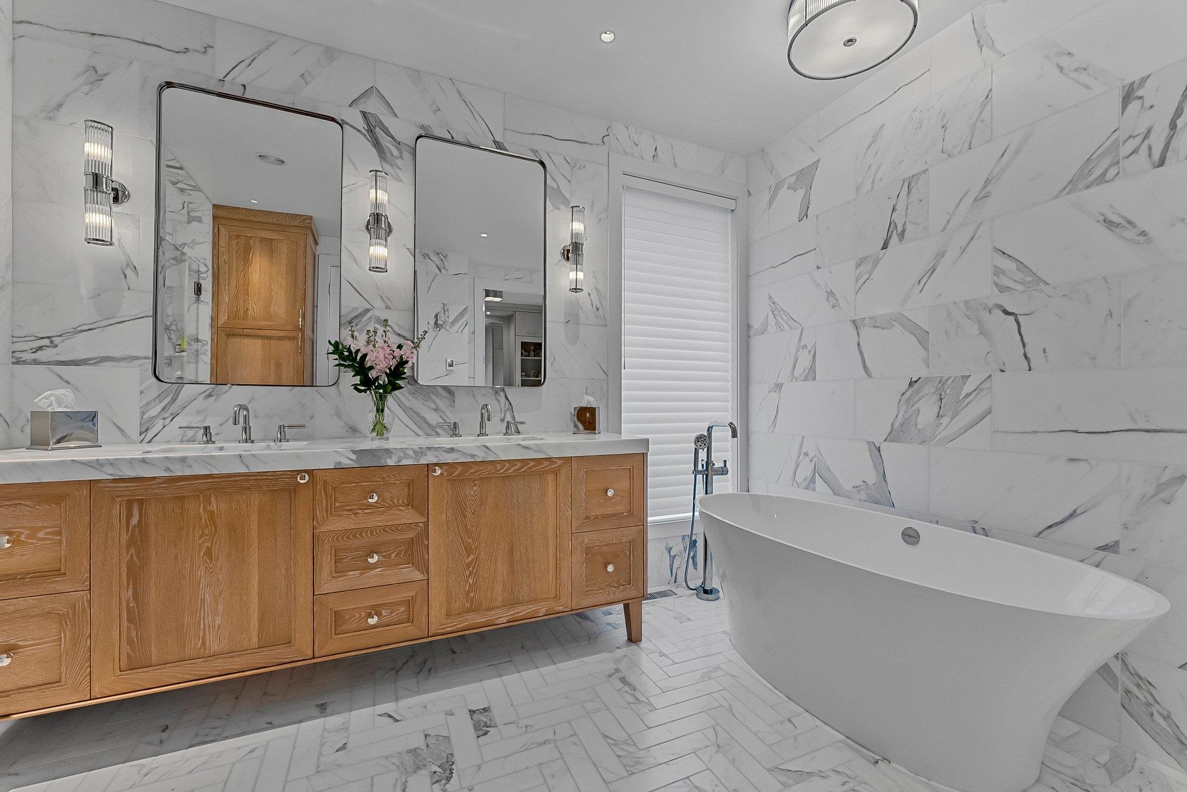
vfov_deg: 78.9
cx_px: 594
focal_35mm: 15
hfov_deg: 101.9
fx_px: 482
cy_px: 396
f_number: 13
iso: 2500
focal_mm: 14.6
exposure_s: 1/100
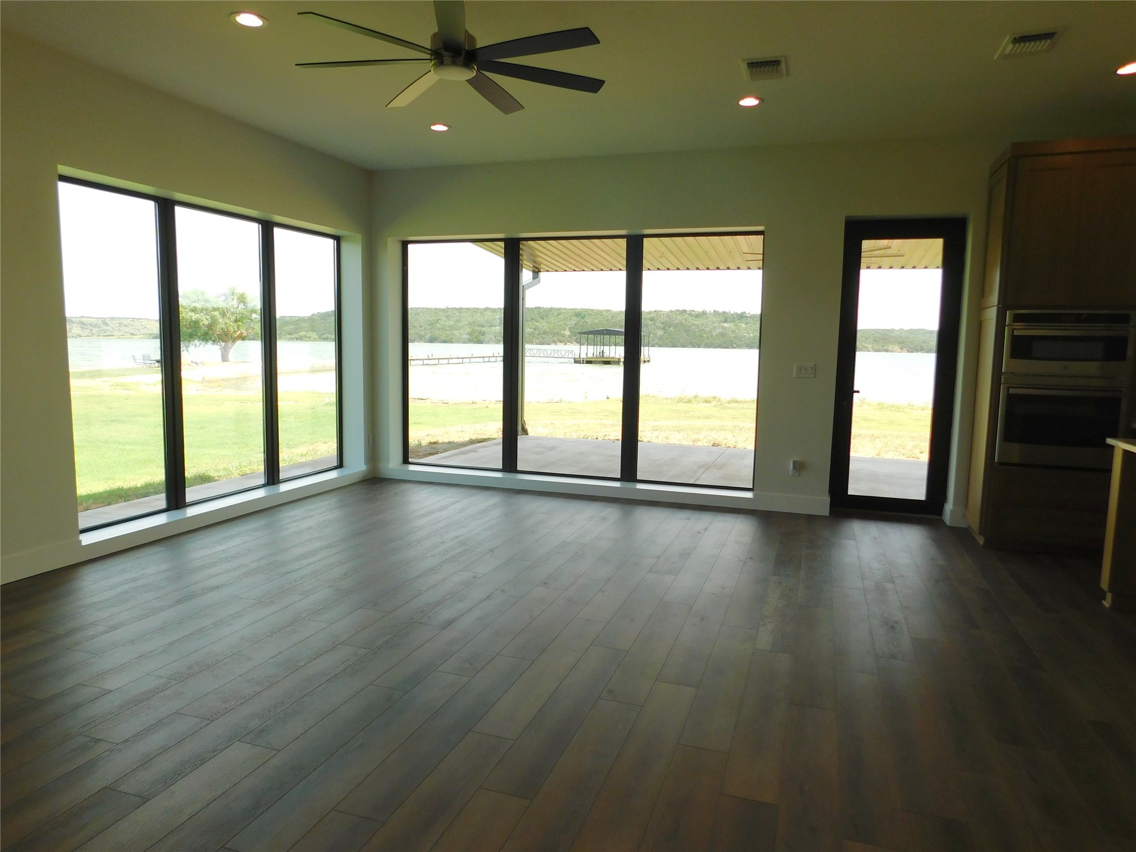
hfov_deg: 73.9
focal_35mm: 23
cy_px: 426
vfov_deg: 58.9
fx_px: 755
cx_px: 568
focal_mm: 4
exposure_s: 1/400
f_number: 3
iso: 125
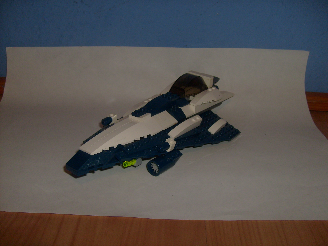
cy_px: 123
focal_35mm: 35
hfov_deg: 52.6
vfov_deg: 40.7
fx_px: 332
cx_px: 164
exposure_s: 1/30
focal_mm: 5.8
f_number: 2.8
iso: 100
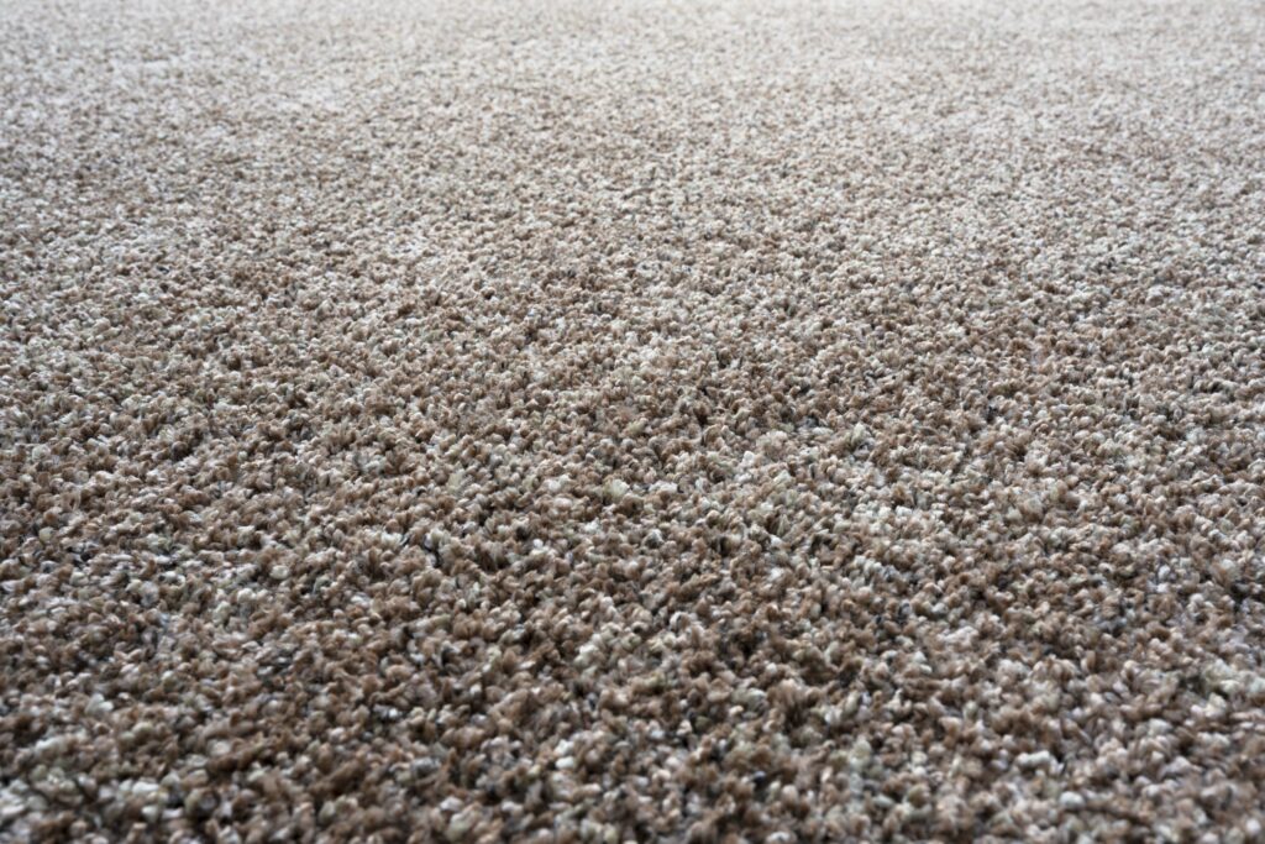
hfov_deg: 54.4
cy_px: 422
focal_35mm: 35
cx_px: 632
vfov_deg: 37.9
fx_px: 1230
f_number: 16
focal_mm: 35
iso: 64
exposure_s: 1.3
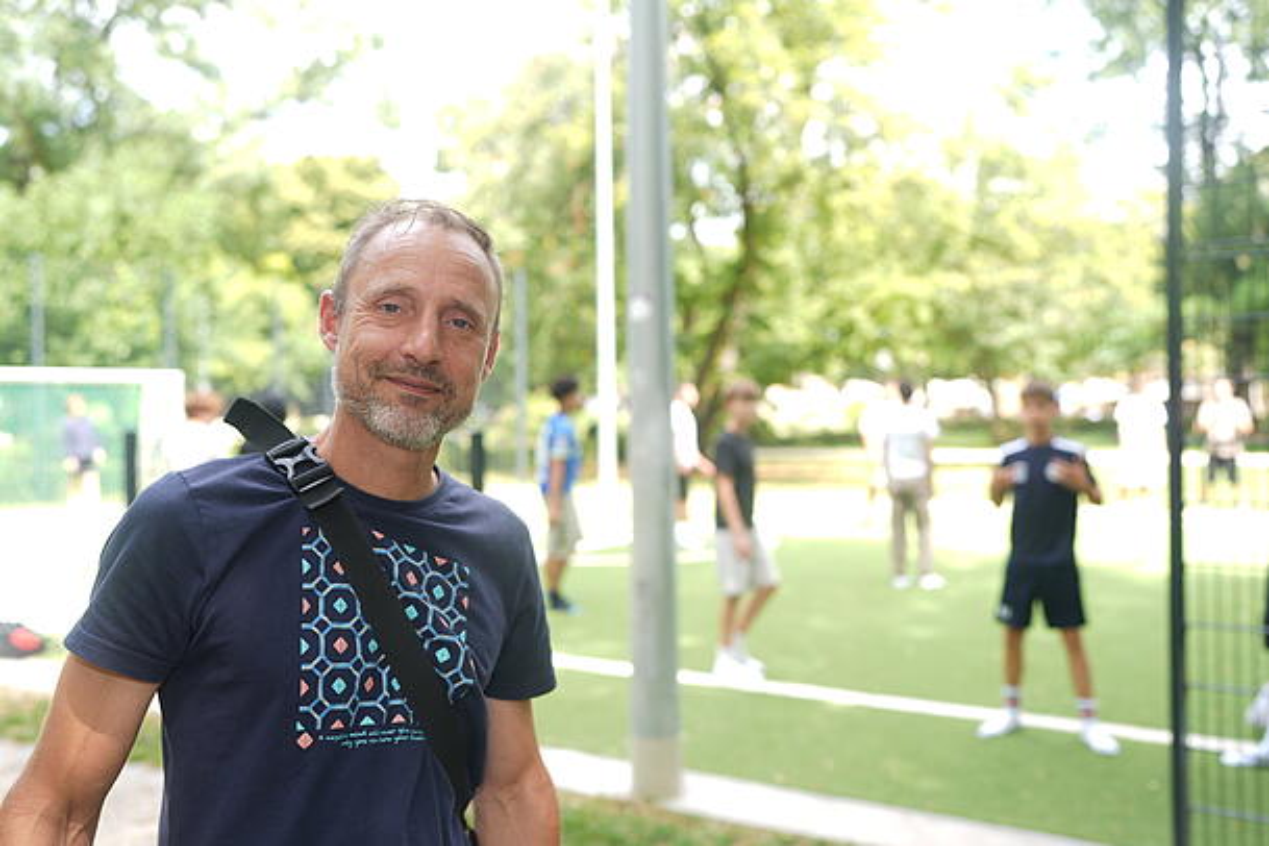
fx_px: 1234
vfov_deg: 37.9
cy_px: 423
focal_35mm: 35
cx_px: 634
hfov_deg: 54.4
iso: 50
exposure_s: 1/100
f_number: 2.5
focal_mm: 35
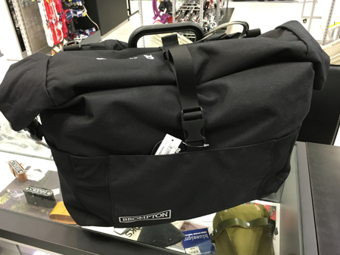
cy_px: 131
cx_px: 161
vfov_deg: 45.5
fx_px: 305
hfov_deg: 58.3
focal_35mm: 31
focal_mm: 4.15
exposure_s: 1/30
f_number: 2.2
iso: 160
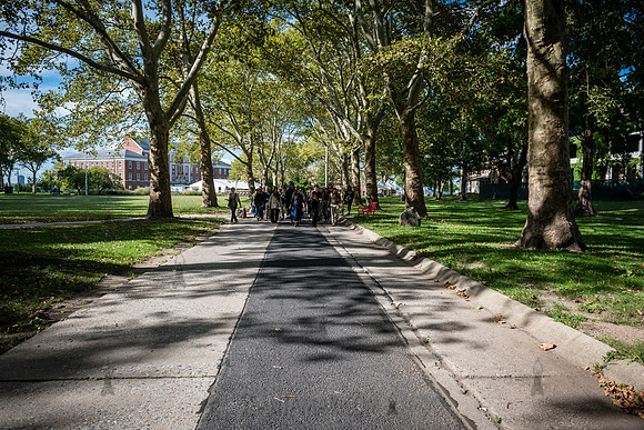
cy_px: 215
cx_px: 311
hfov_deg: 70.5
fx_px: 455
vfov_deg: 50.5
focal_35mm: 25
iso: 250
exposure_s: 1/800
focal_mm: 24
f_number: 4.5
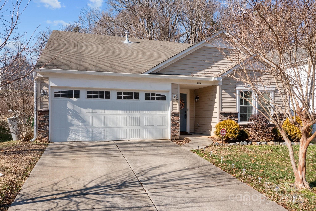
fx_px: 246
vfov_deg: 46.4
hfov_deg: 65.5
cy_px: 106
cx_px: 158
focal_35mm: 28
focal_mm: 10.26
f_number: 5.6
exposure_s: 1/500
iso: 100
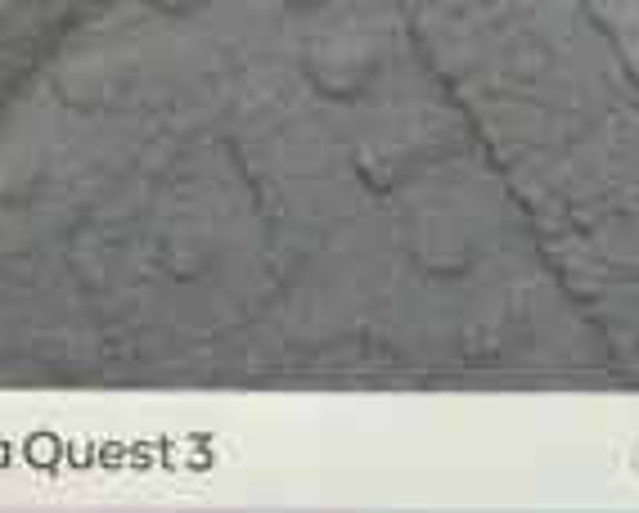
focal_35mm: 143
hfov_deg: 13.5
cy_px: 864
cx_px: 274
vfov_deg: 10.3
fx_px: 2708
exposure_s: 1/33
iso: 160
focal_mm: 6
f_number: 2
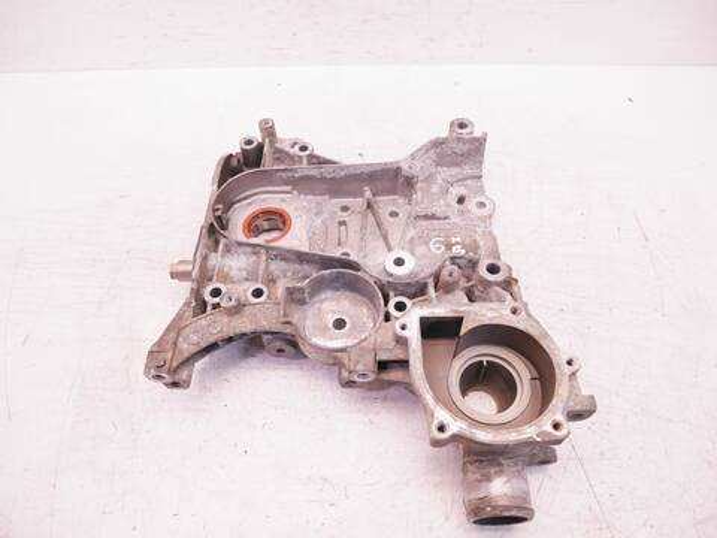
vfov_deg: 56.8
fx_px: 497
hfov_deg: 71.6
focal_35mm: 24
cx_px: 358
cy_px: 269
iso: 200
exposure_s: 1/60
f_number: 3.5
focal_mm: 12
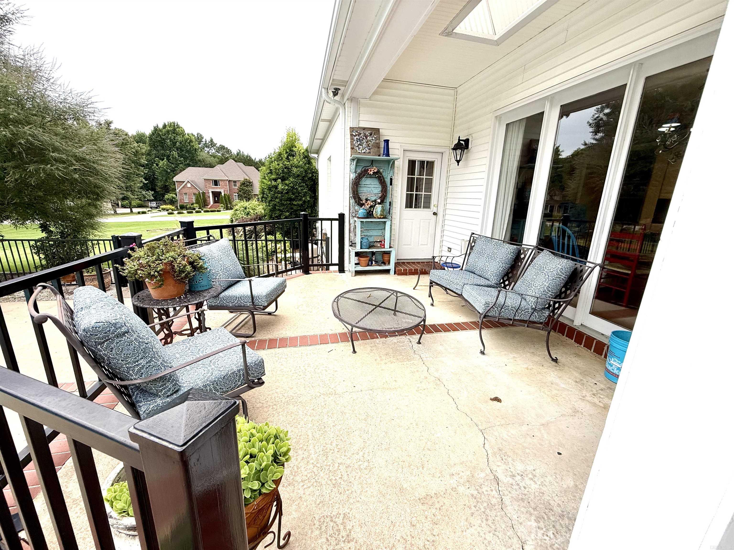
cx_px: 367
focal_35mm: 14
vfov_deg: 85.7
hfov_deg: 102.1
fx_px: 297
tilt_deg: -13.9
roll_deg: -2.0
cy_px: 275
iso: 50
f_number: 2.2
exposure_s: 1/209
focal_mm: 2.22
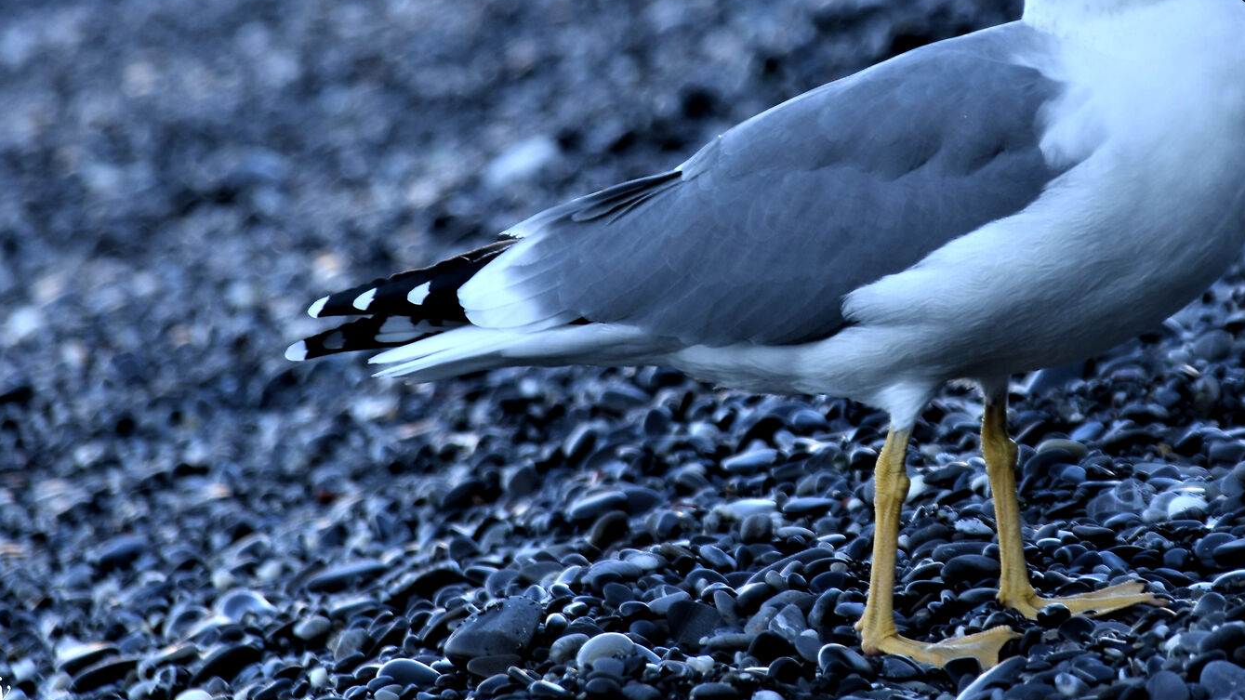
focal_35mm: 845
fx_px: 27894
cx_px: 831
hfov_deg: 2.6
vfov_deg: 1.4
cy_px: 66
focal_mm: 300
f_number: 6.3
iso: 110
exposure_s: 1/125
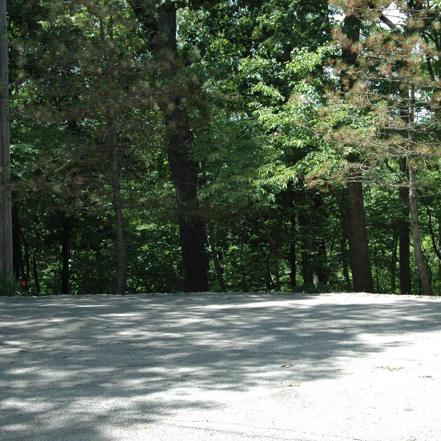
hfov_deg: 29.9
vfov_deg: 30.2
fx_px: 817
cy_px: 220
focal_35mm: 57
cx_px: 305
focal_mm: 29
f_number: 6.3
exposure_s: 1/500
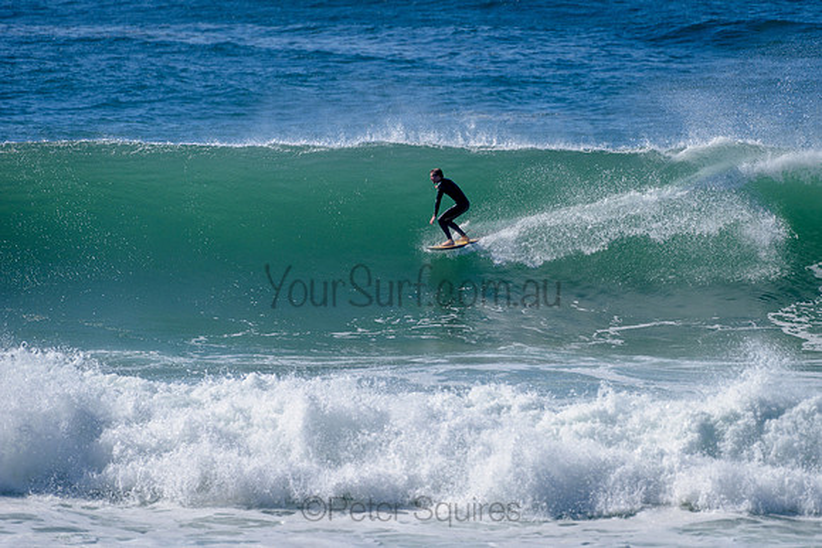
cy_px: 251
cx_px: 451
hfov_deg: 3.7
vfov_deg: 2.5
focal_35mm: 553
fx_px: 12637
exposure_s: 1/2000
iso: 125
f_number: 5.6
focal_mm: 500
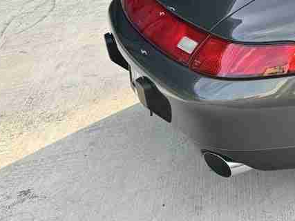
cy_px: -80
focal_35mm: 81
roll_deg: +0.0
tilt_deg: -12.7
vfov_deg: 17.0
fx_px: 690
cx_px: 476
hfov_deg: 19.9
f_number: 1.78
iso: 64
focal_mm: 6.86
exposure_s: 1/233
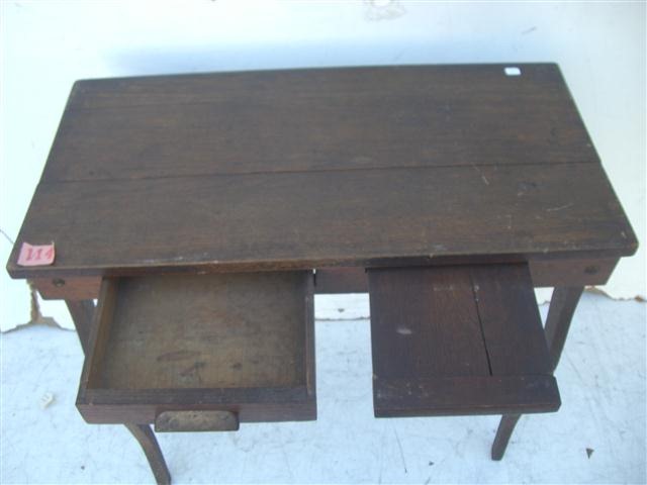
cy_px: 242
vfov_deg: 37.7
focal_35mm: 38
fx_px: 710
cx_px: 324
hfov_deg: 49.0
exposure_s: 1/125
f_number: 2.7
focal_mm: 6.2
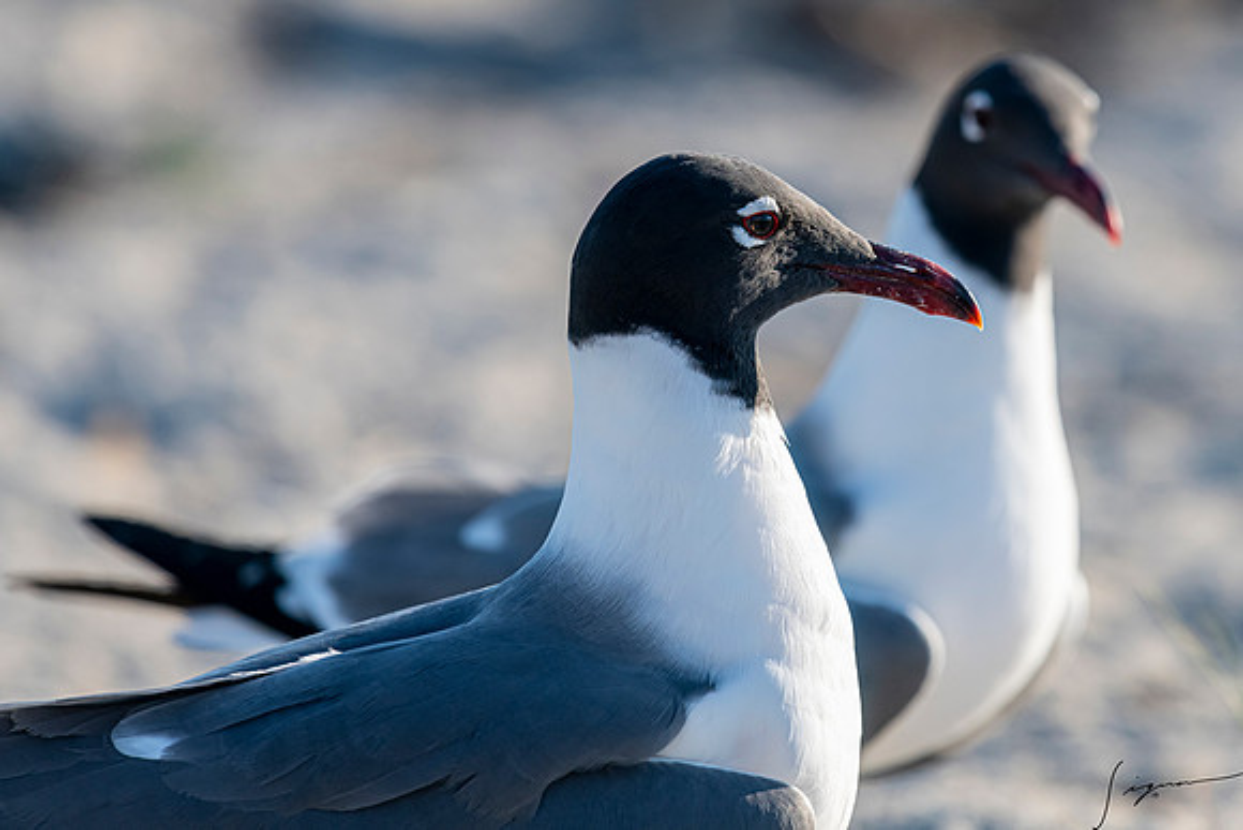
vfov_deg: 3.2
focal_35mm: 428
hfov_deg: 4.8
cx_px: 888
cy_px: 237
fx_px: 14796
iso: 500
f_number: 5.6
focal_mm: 300
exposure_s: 1/2000
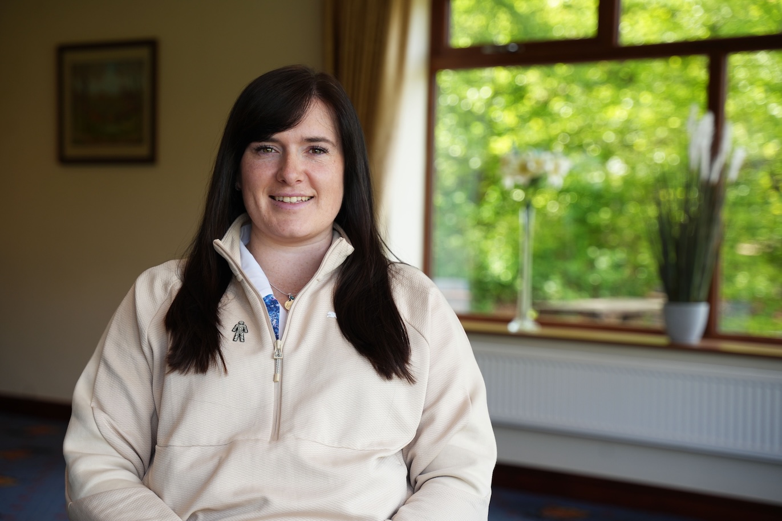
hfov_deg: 30.5
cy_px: 260
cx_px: 391
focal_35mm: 66
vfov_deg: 20.6
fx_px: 1434
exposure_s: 1/160
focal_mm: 66
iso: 160
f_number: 4
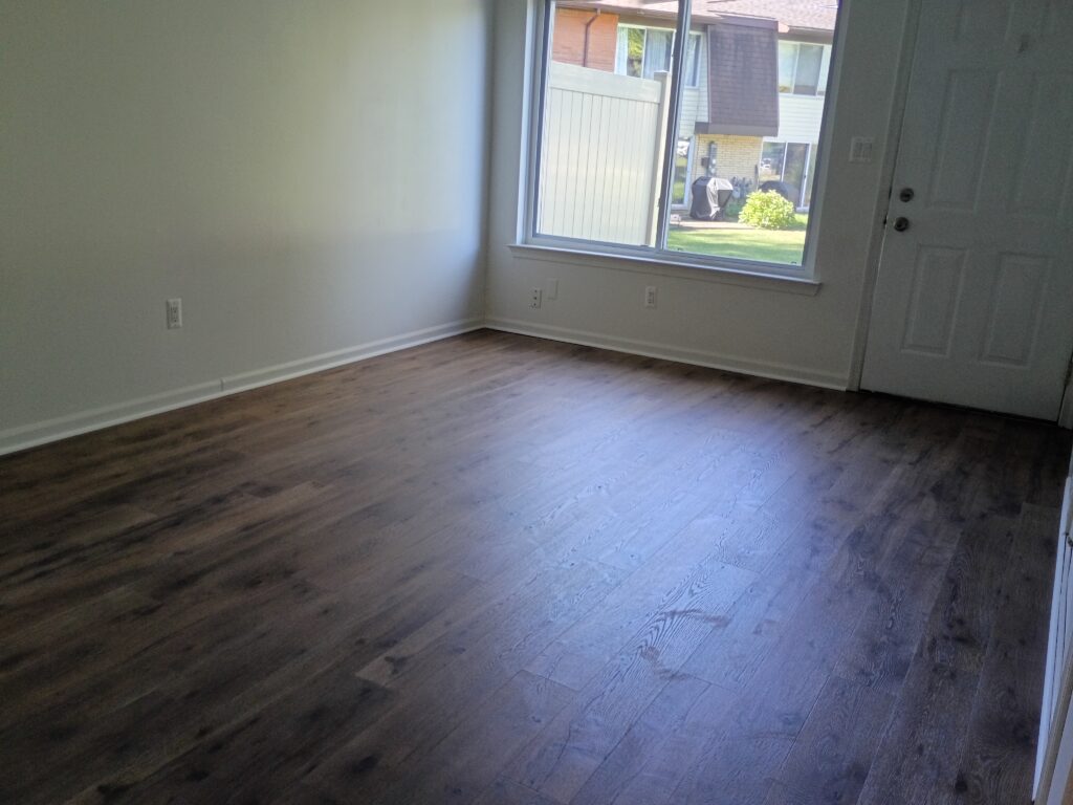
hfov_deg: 61.7
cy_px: 402
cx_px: 536
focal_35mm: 29
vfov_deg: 48.2
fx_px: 899
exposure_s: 1/60
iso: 317
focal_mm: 4.27
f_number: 1.8
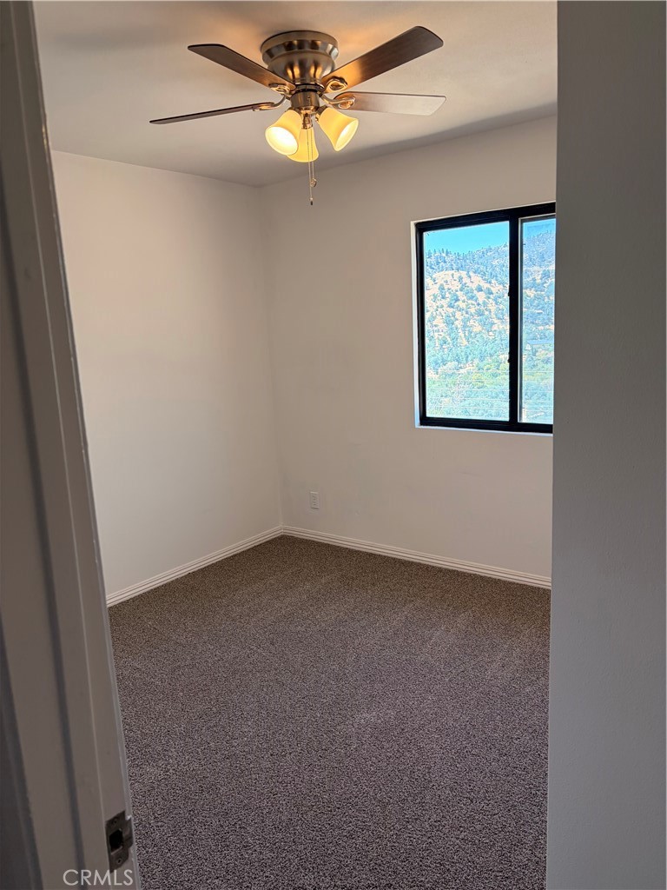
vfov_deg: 67.3
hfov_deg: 53.1
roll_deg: +3.7
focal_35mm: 26
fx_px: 668
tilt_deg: -11.1
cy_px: 445
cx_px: 334
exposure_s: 1/236
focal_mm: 5.96
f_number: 1.6
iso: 125
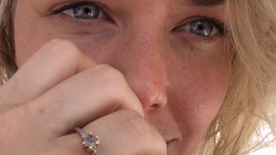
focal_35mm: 49
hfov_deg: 42.0
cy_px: 137
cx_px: 122
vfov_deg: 23.8
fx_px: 359
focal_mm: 2.15
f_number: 2.4
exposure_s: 1/605
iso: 50
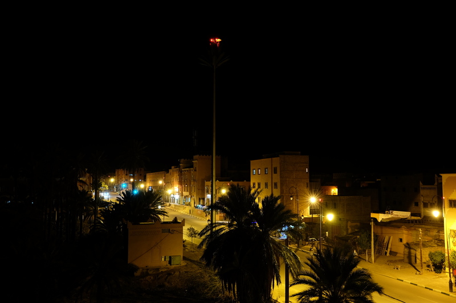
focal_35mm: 35
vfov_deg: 37.8
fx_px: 443
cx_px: 228
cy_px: 152
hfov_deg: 54.4
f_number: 4
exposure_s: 2.3
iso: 200
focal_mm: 23
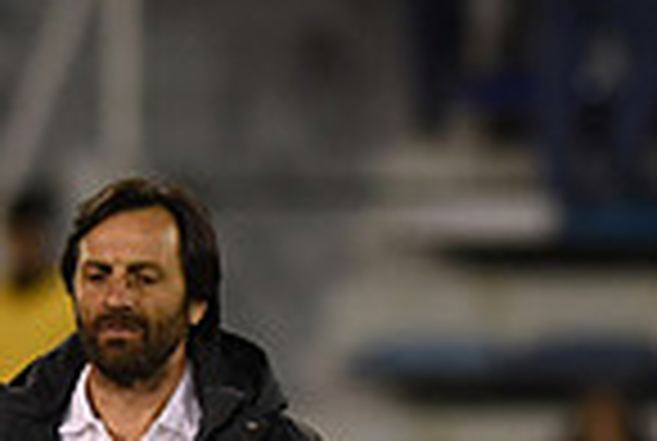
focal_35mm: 1189
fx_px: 21743
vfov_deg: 1.2
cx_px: -279
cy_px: 862
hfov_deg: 1.7
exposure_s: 1/1000
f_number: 2.8
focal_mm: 300
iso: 2000
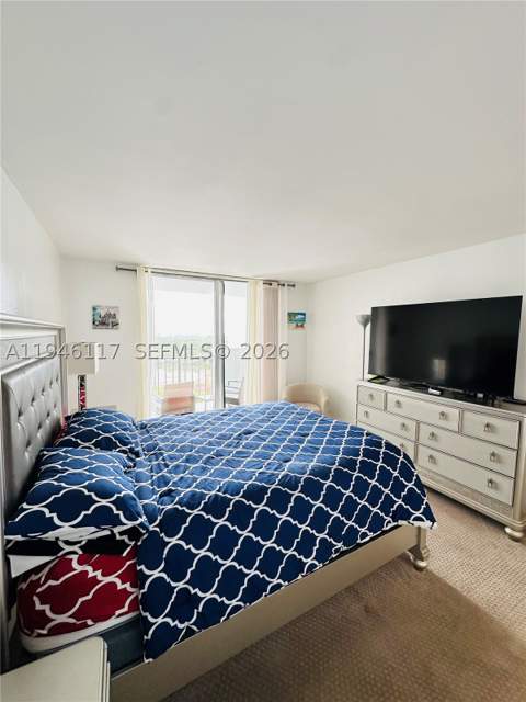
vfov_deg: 102.1
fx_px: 284
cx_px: 263
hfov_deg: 85.7
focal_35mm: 14
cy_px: 351
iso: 100
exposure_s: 1/99
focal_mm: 2.22
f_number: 2.2
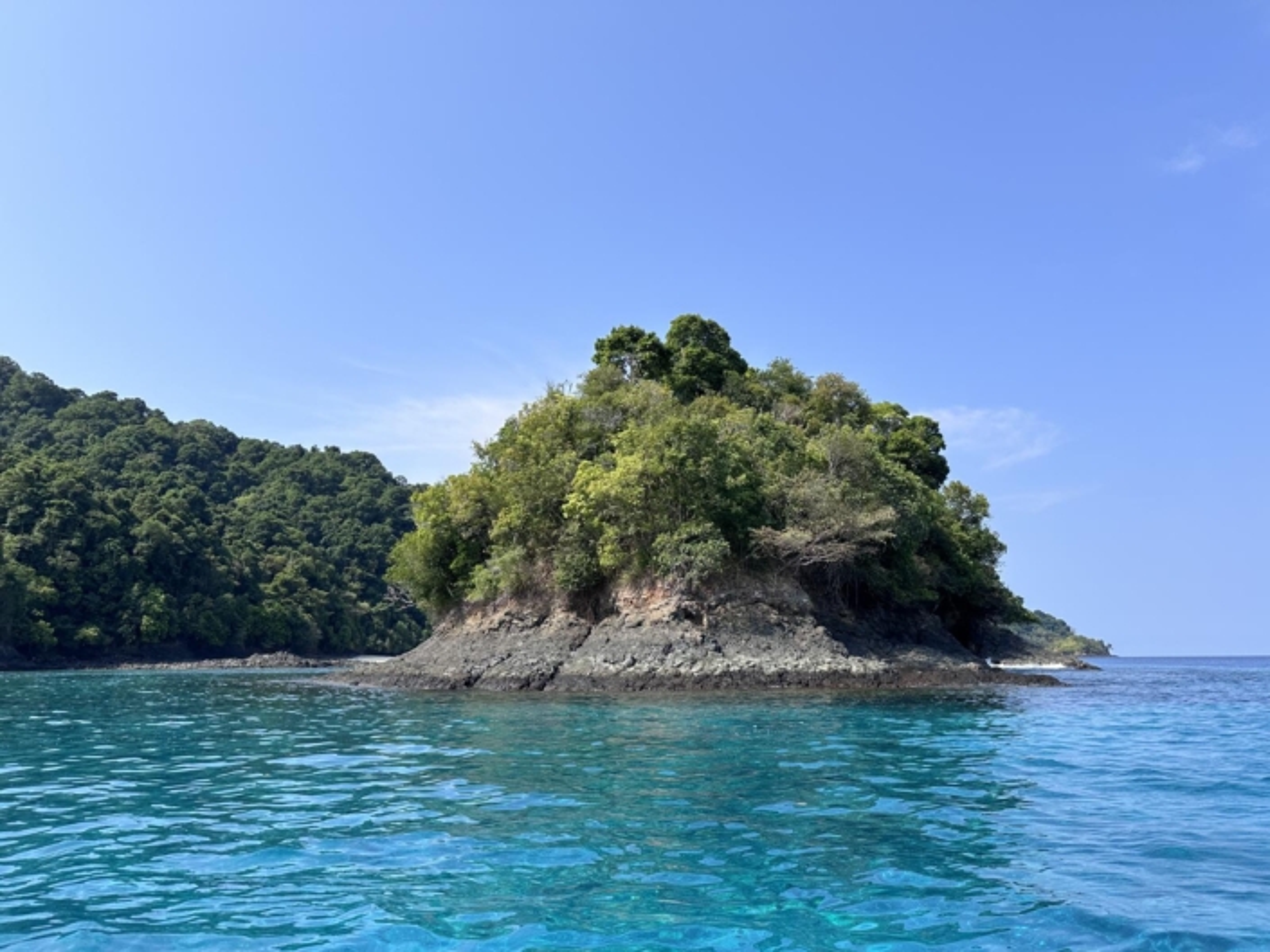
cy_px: 476
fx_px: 881
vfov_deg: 56.8
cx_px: 635
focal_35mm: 24
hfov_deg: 71.6
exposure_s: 1/4545
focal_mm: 6.86
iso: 80
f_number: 1.78
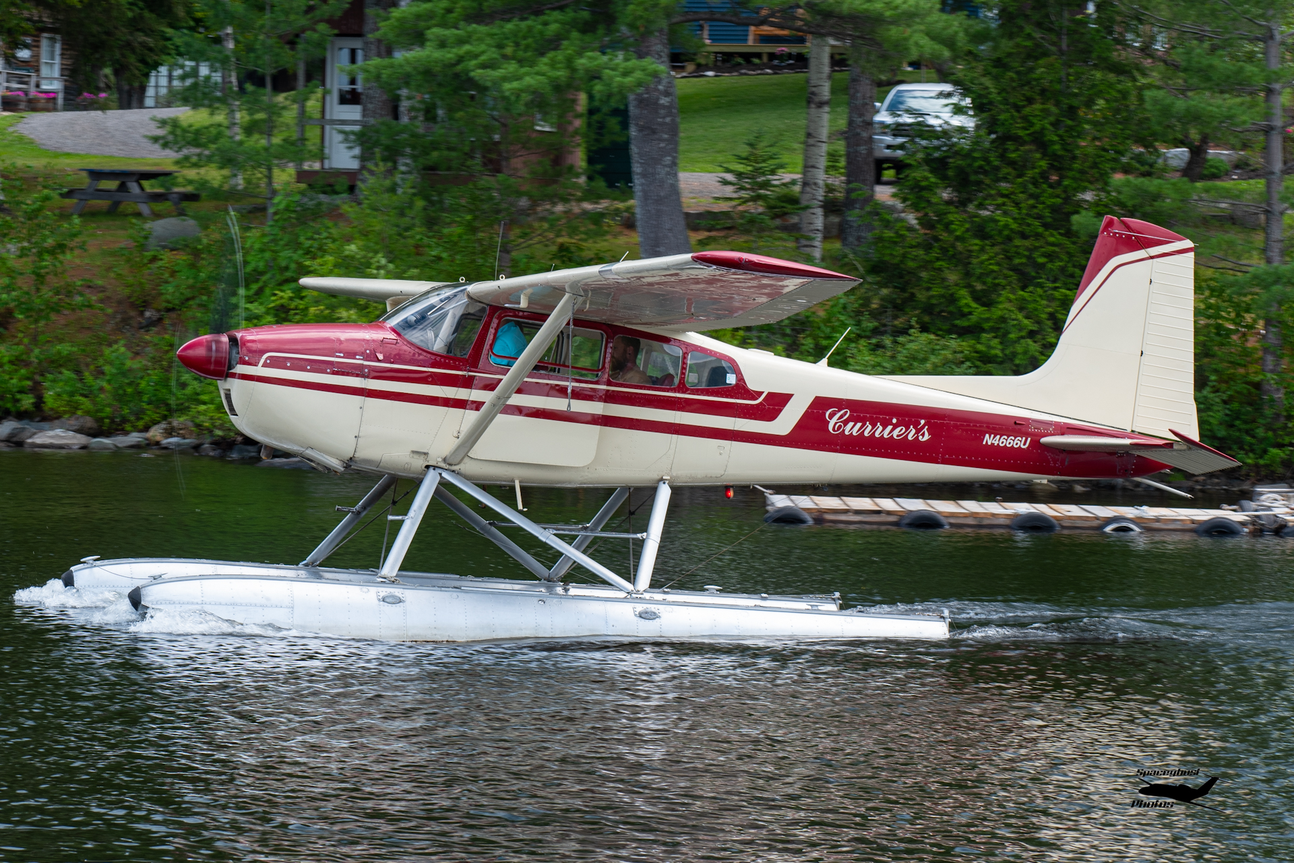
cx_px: 647
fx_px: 4852
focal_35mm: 135
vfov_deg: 10.2
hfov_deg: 15.2
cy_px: 432
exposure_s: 1/80
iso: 100
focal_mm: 90
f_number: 10
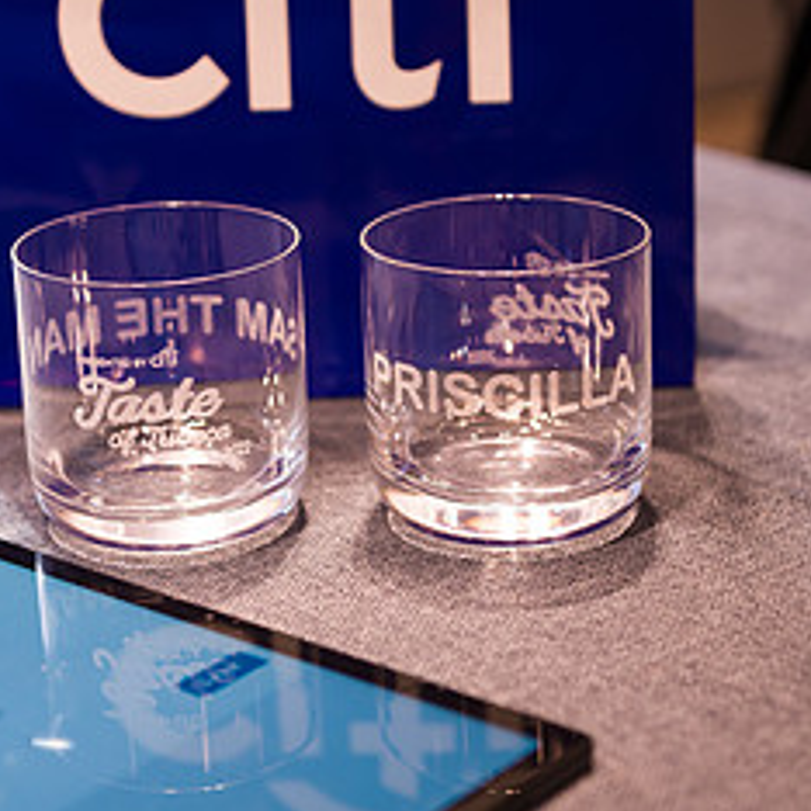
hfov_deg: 17.7
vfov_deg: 17.7
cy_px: 298
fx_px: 2598
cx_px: 310
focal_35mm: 98
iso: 640
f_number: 4
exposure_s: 1/80
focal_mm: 60
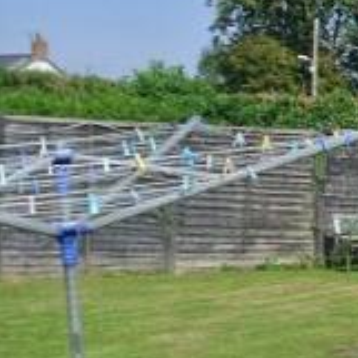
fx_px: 1088
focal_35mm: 93
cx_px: 686
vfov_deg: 18.7
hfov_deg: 15.5
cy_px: 146
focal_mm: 10
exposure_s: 1/800
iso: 100
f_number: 5
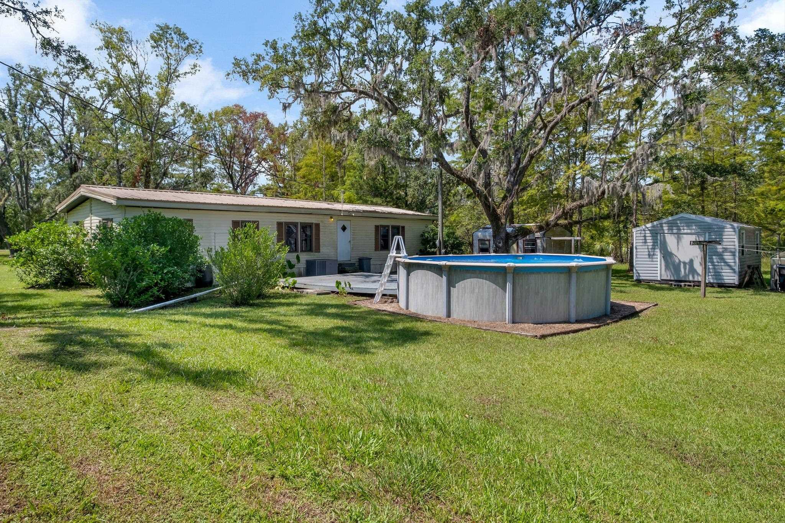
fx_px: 436
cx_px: 392
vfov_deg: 61.9
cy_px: 262
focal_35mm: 20
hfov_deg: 84.0
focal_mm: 13.2
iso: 250
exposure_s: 1/450
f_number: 8
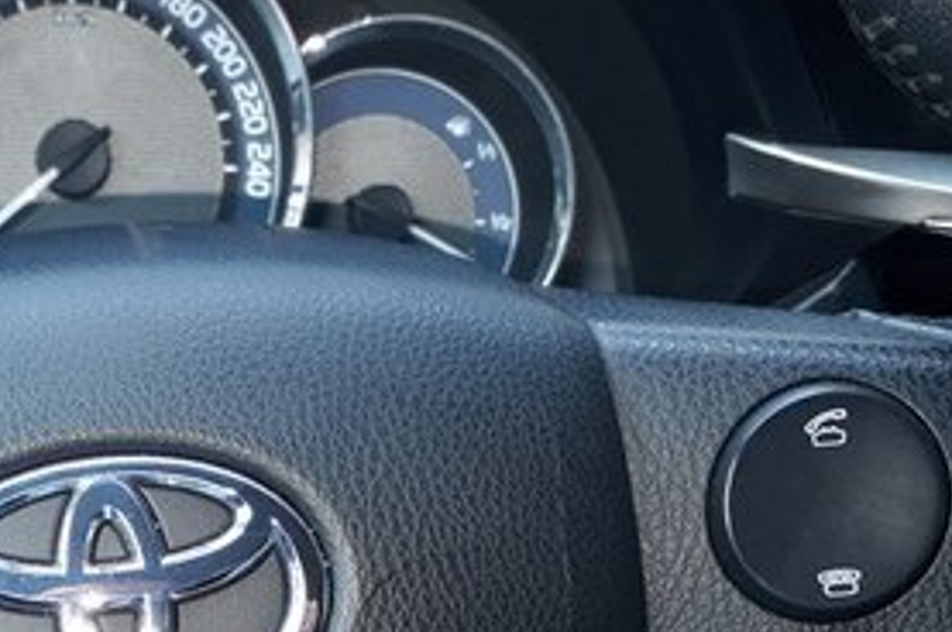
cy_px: 726
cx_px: 124
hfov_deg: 29.1
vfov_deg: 19.3
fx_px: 1770
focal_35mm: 67
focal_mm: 3.6
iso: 40
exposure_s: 1/50
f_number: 1.9
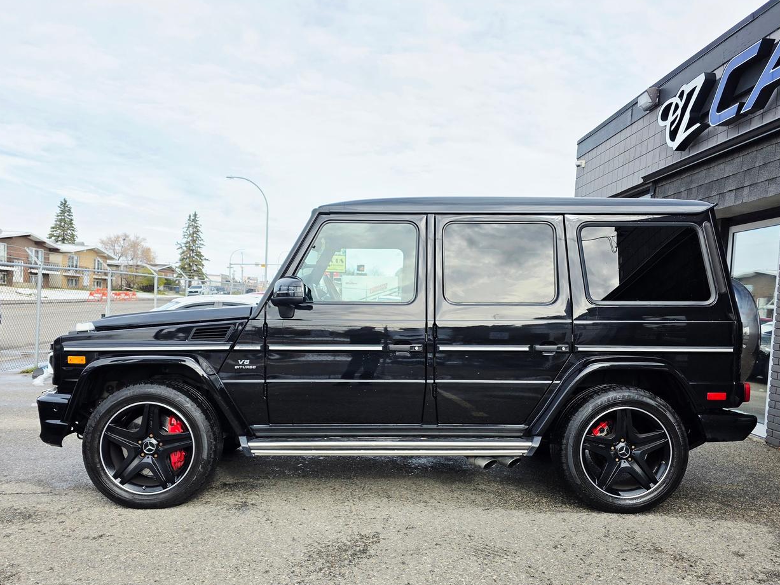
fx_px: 541
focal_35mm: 24
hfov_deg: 71.6
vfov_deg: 56.8
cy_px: 298
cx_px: 392
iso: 80
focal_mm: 6.3
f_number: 1.7
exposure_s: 1/5000
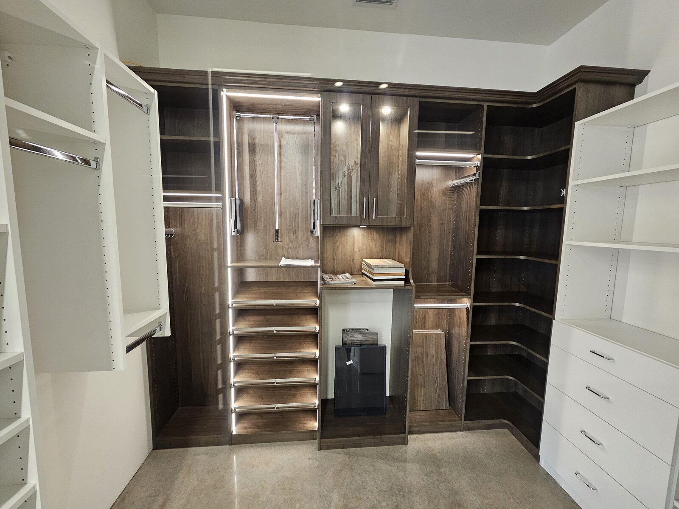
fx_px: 255
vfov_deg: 89.9
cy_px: 254
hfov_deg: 106.2
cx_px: 340
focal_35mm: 13
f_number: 2.2
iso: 400
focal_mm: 2.2
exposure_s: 1/30
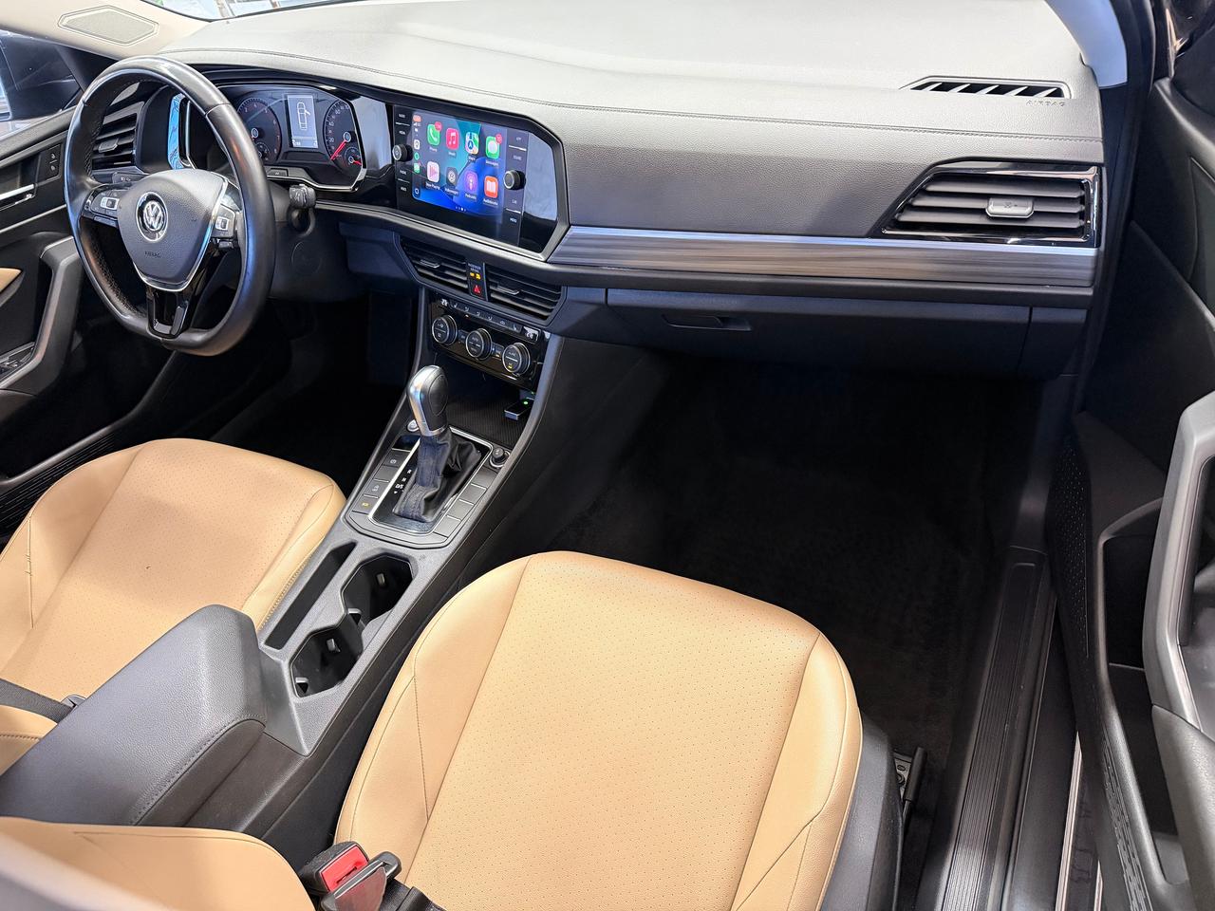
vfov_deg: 56.8
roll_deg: +11.7
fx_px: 842
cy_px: 456
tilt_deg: -39.2
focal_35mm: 24
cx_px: 608
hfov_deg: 71.6
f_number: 1.78
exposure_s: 1/60
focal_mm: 6.76
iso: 640
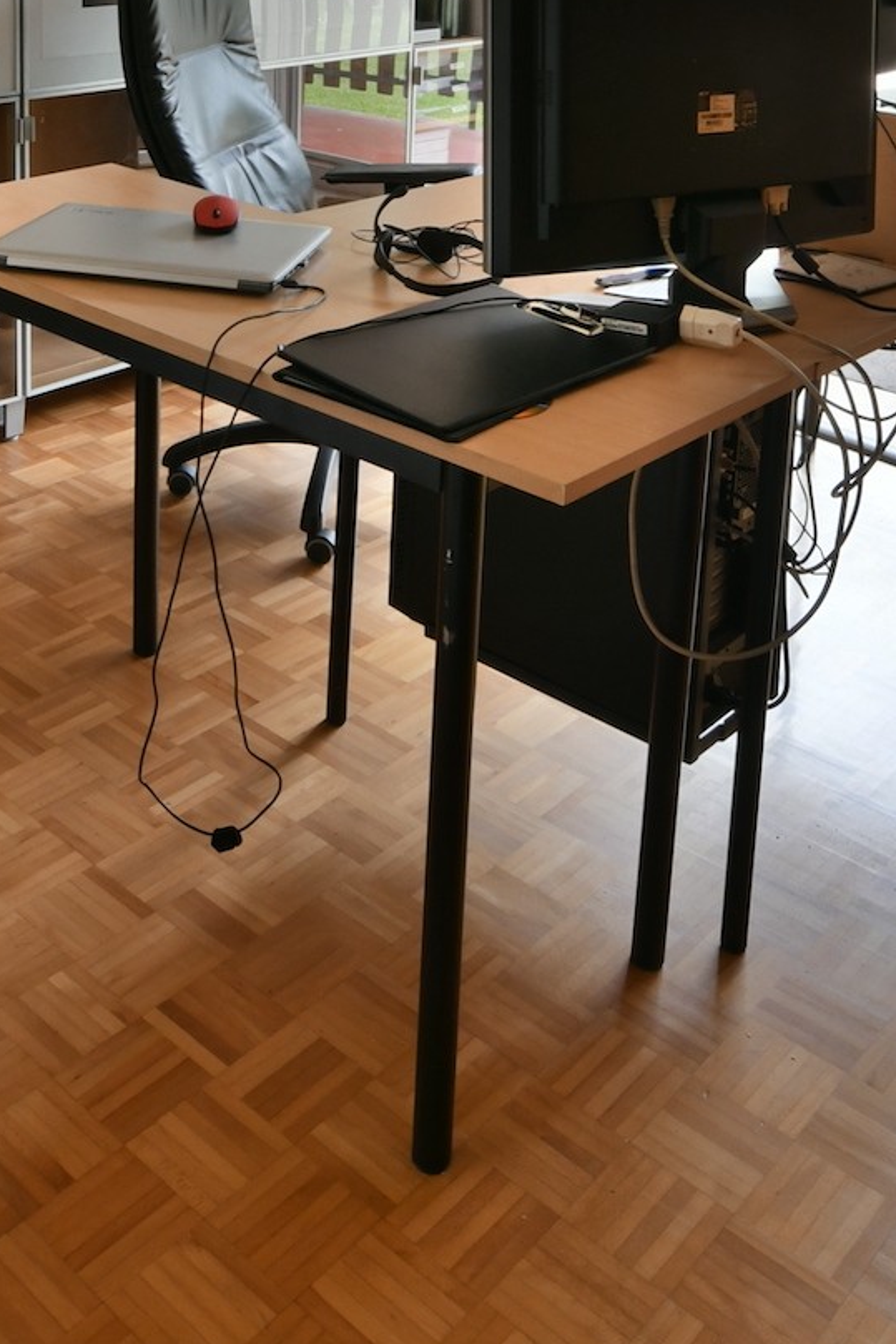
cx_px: 364
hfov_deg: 35.0
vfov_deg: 45.0
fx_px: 1418
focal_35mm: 38
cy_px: 83
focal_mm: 11
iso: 800
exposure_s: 1/25
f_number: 16
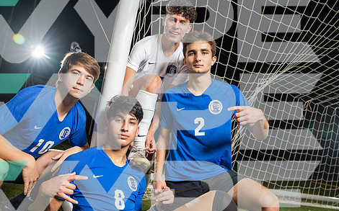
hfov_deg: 56.4
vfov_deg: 37.2
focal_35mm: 34
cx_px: 139
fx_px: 314
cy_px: 112
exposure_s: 1/125
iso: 400
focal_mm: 27
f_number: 4
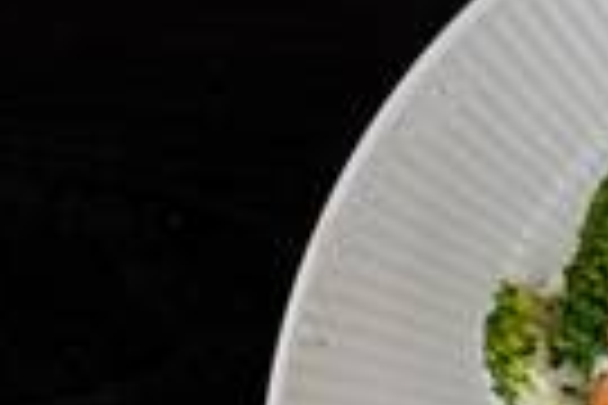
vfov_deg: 11.4
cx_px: 820
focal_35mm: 117
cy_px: 544
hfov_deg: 16.4
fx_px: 1976
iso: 125
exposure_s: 1/30
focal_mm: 16
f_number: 5.6
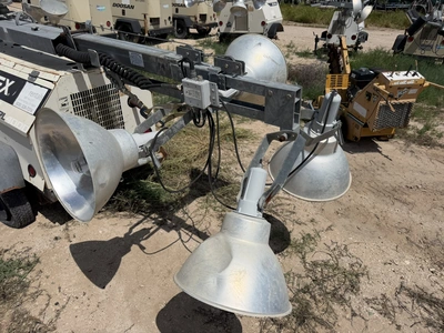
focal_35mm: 24
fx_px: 308
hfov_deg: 71.6
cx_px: 222
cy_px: 166
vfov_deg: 56.8
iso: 100
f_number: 1.78
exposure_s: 1/14286
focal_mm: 6.76
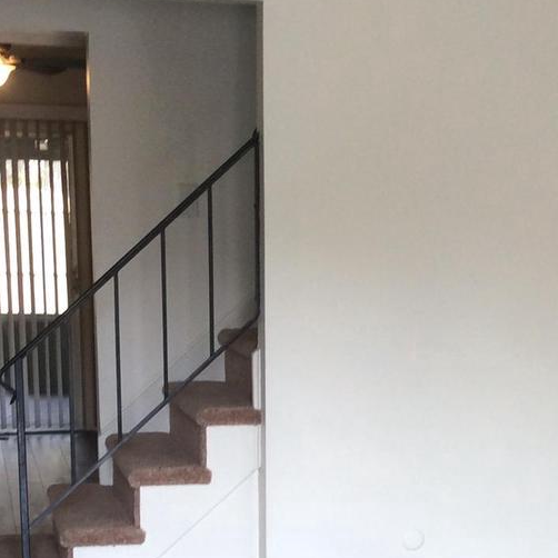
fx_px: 1477
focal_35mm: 81
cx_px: 353
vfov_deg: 20.9
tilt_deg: -9.7
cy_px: 513
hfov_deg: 21.3
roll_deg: +0.3
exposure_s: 1/40
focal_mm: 3.3
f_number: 2.4
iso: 40
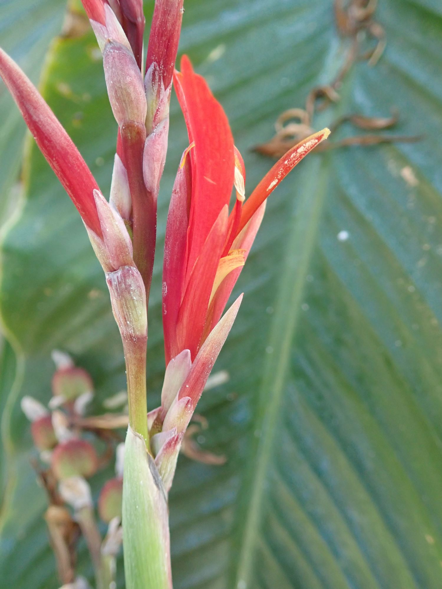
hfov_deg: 46.8
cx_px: 221
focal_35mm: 30
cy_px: 294
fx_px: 511
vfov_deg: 60.0
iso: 500
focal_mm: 5.5
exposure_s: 1/125
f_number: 2.3
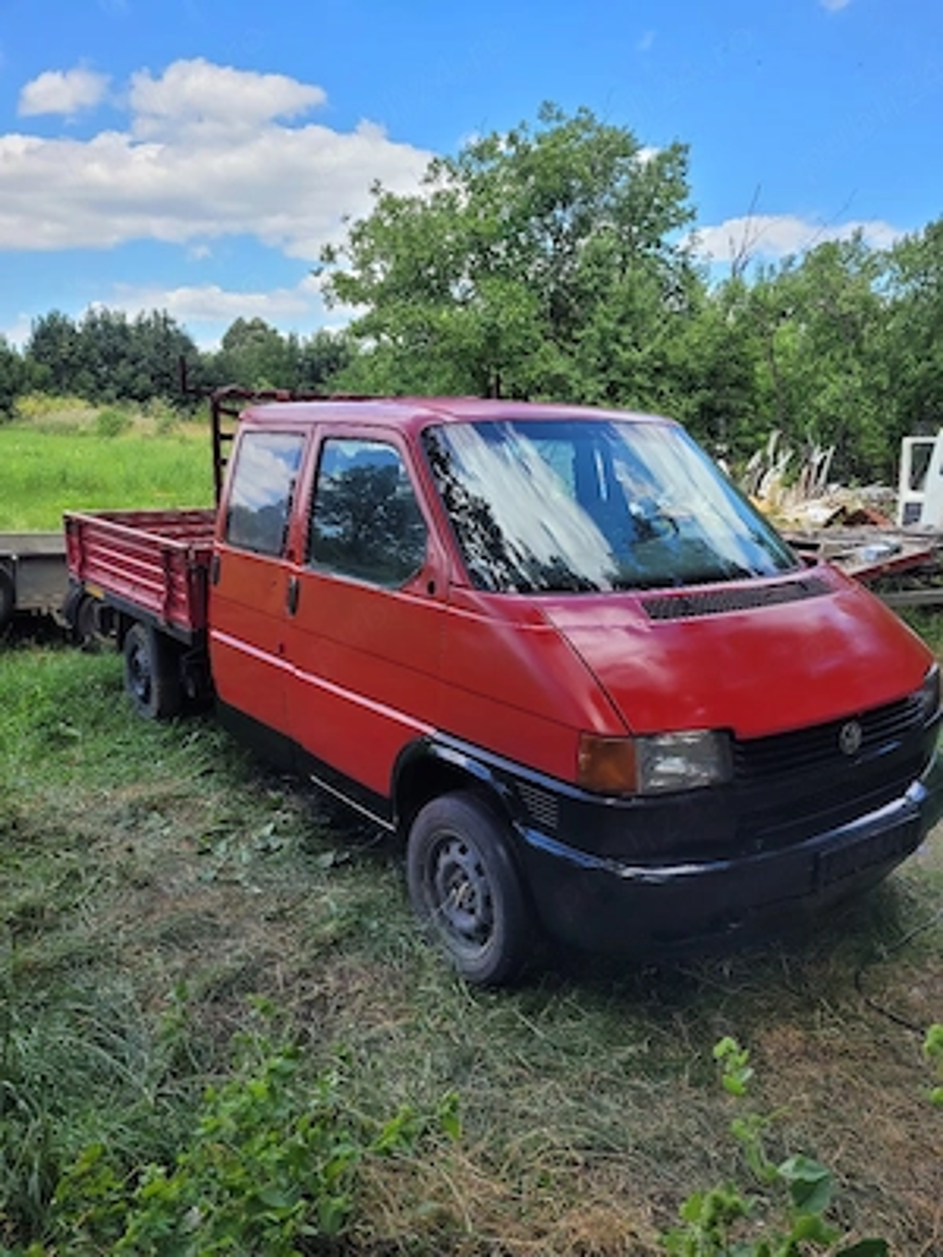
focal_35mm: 26
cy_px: 628
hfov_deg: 53.1
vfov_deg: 67.3
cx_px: 472
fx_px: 944
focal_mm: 5.4
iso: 40
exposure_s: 1/833
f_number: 1.8
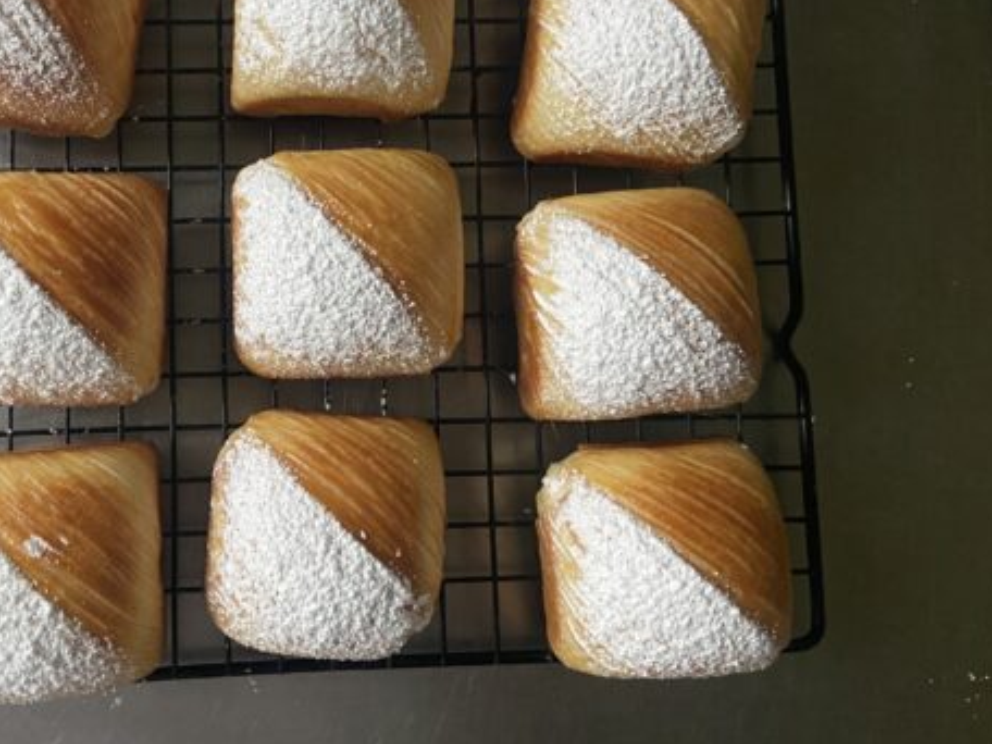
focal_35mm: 38
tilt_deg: -83.5
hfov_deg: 47.9
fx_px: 1089
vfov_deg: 37.5
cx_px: 303
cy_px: 281
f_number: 1.8
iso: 500
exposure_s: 1/60
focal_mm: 4.25
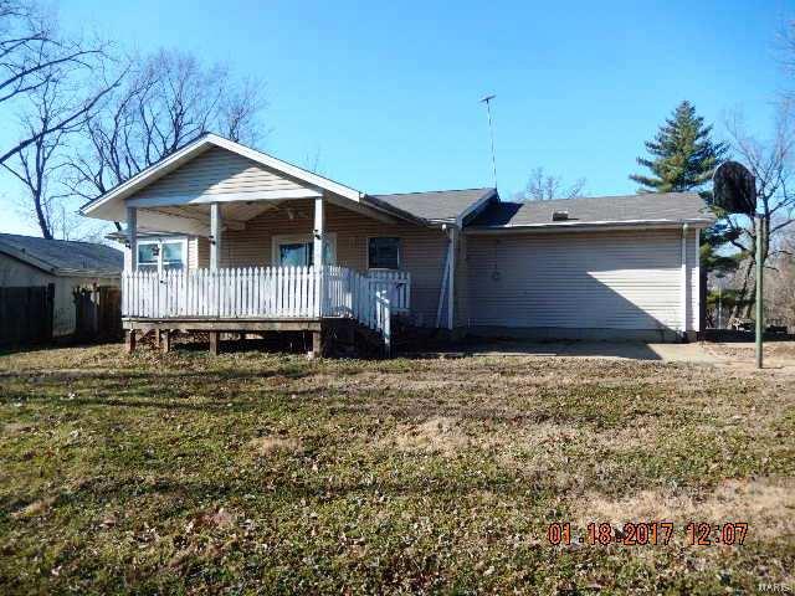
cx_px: 398
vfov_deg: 54.9
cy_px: 298
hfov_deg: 69.4
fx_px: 574
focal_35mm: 25
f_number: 3.4
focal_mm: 4.5
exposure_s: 1/800
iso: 125
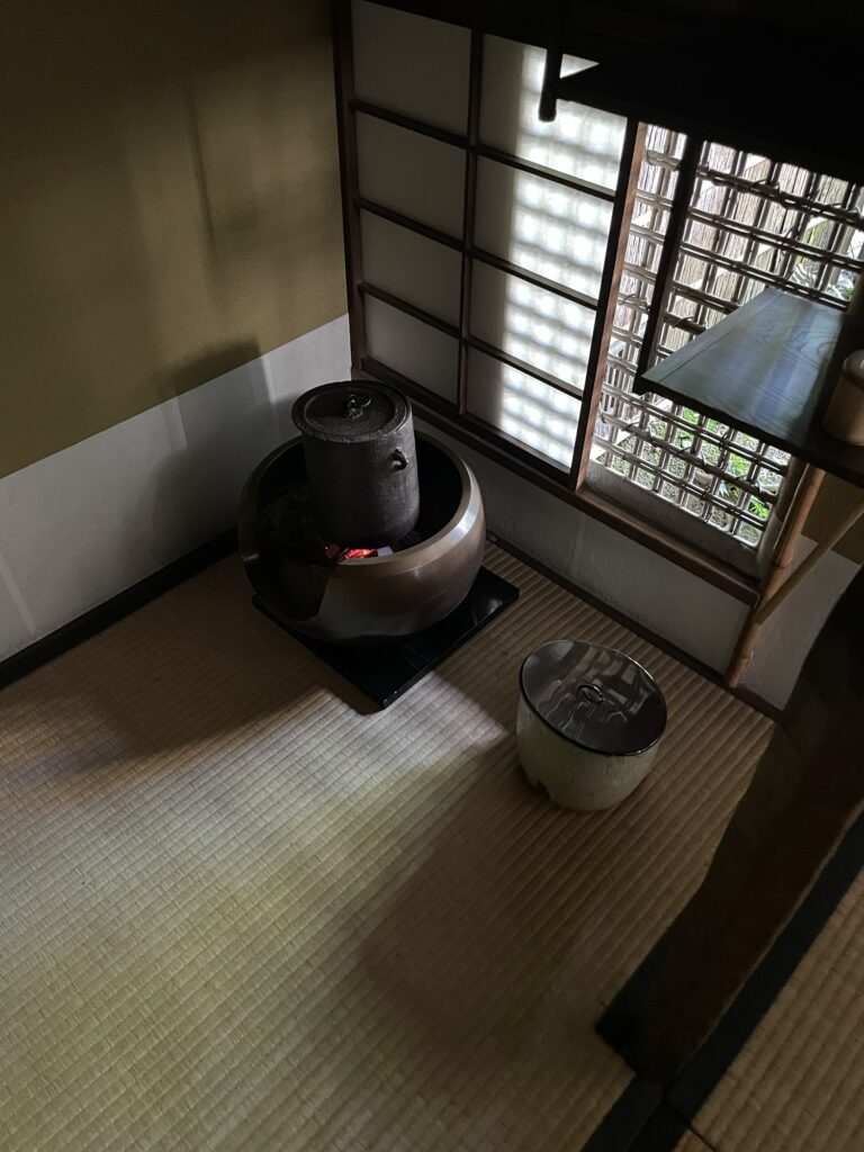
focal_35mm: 26
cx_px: 432
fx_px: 865
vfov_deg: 67.3
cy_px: 576
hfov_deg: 53.1
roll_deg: -2.4
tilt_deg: -44.7
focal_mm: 4.2
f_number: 1.6
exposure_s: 1/30
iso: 1000
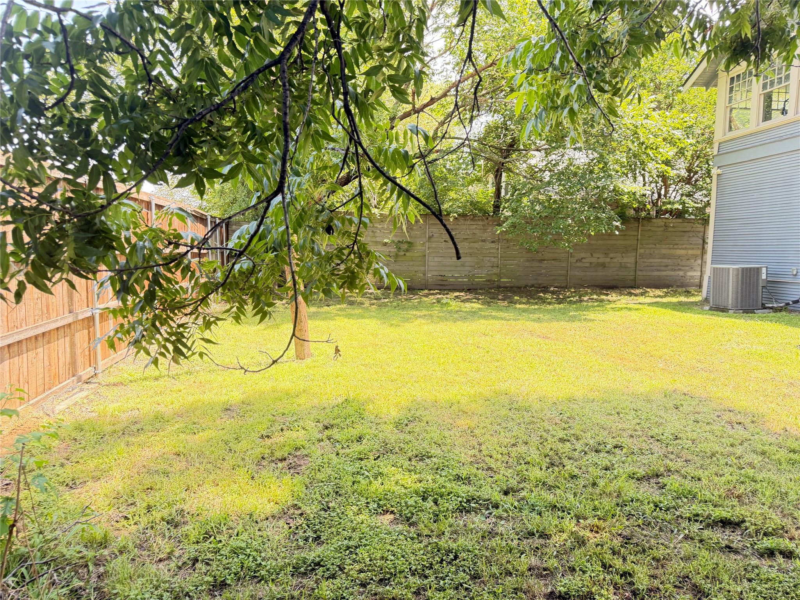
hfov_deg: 71.6
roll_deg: -1.1
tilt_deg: -4.8
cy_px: 300
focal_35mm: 24
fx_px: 555
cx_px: 400
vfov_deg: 56.8
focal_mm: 6.76
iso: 125
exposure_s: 1/208
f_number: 1.78
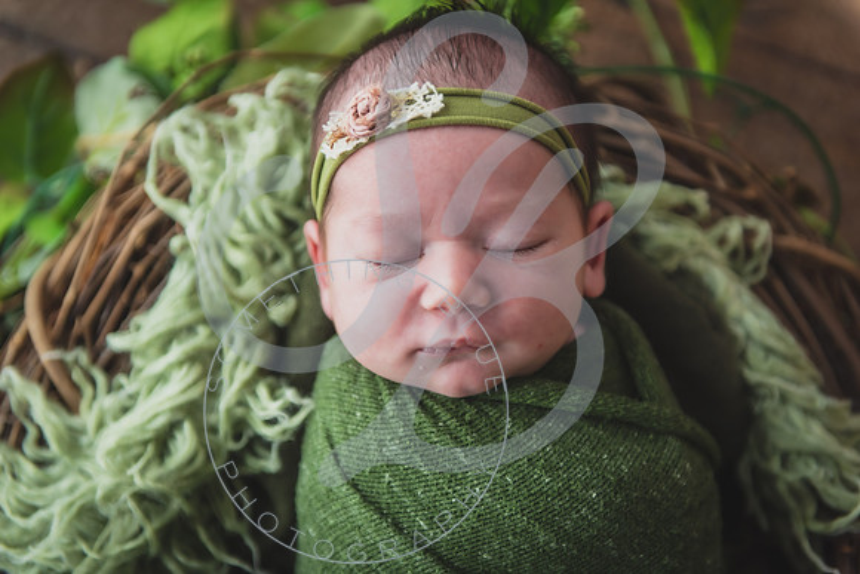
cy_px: 287
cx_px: 430
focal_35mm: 70
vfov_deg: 19.5
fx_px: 1673
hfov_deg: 28.8
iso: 250
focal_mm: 70
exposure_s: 1/125
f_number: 2.8
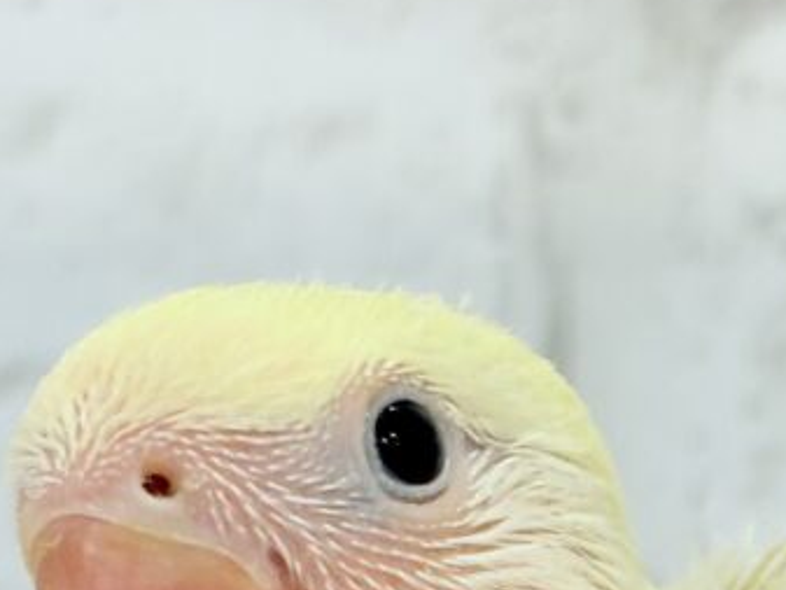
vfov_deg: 8.0
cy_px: 679
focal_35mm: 185
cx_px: 1017
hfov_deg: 10.5
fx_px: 4202
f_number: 1.6
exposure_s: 1/100
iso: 64
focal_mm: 5.96
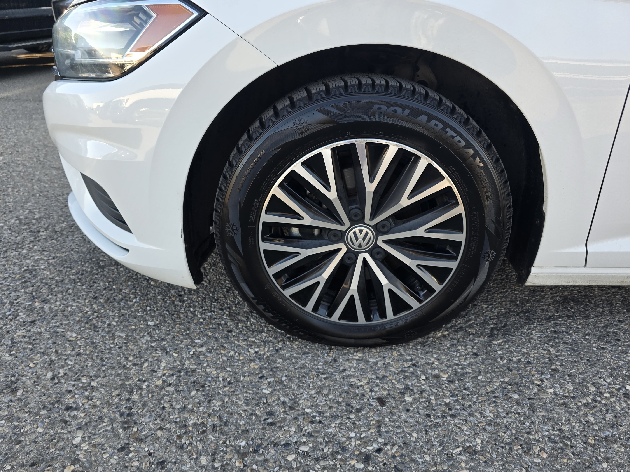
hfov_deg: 73.9
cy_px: 236
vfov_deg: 58.9
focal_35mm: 23
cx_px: 315
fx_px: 419
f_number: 1.7
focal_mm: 6.3
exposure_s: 1/180
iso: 40
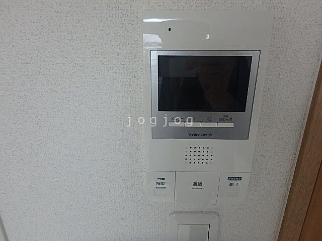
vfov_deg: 63.4
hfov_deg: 79.0
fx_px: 195
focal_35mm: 21
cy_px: 120
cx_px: 161
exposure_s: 1/50
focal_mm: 3.7
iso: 200
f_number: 3.5
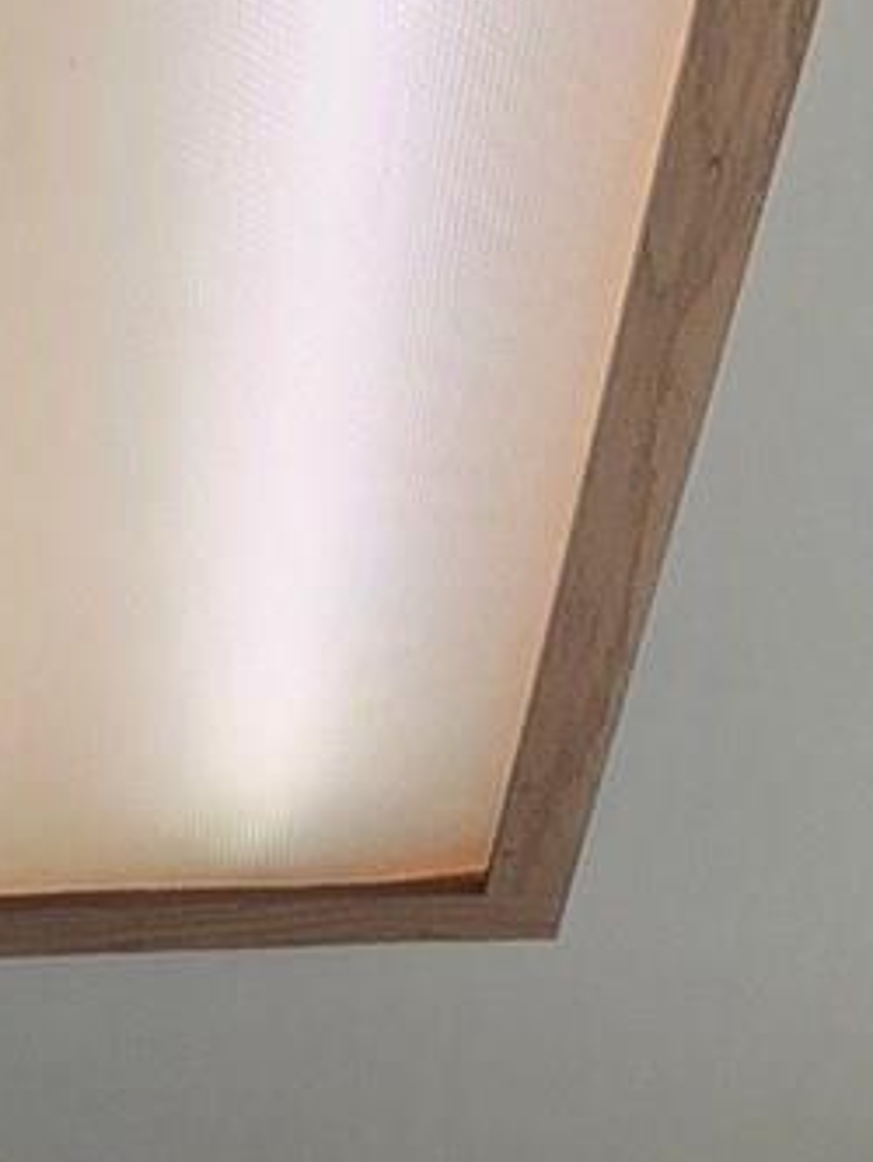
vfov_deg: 10.9
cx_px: -42
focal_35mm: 90
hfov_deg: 16.0
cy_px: 3657
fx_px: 3024
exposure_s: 1/60
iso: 64
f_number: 2.2
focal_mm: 2.2
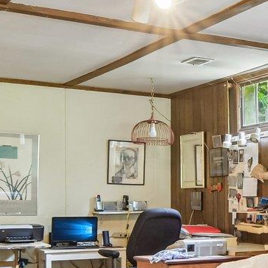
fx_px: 666
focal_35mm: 76
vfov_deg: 22.4
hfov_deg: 19.7
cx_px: 404
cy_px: 221
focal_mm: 16
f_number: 9
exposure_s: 1.3
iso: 400
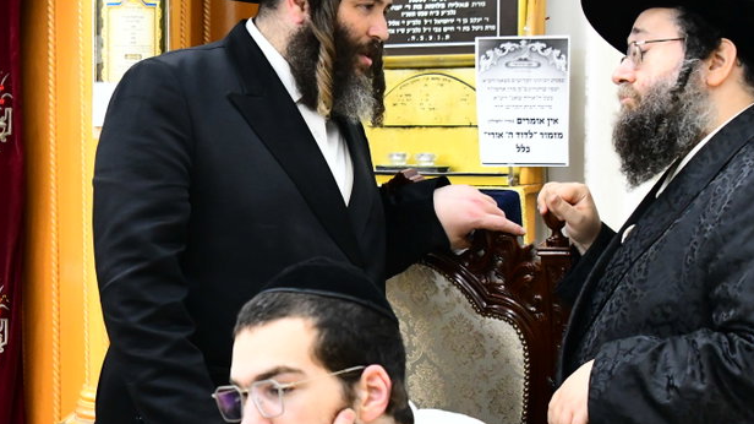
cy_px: 216
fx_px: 1999
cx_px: 97
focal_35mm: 100
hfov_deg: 21.0
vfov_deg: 12.1
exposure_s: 1/160
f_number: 5.6
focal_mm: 42
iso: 3200
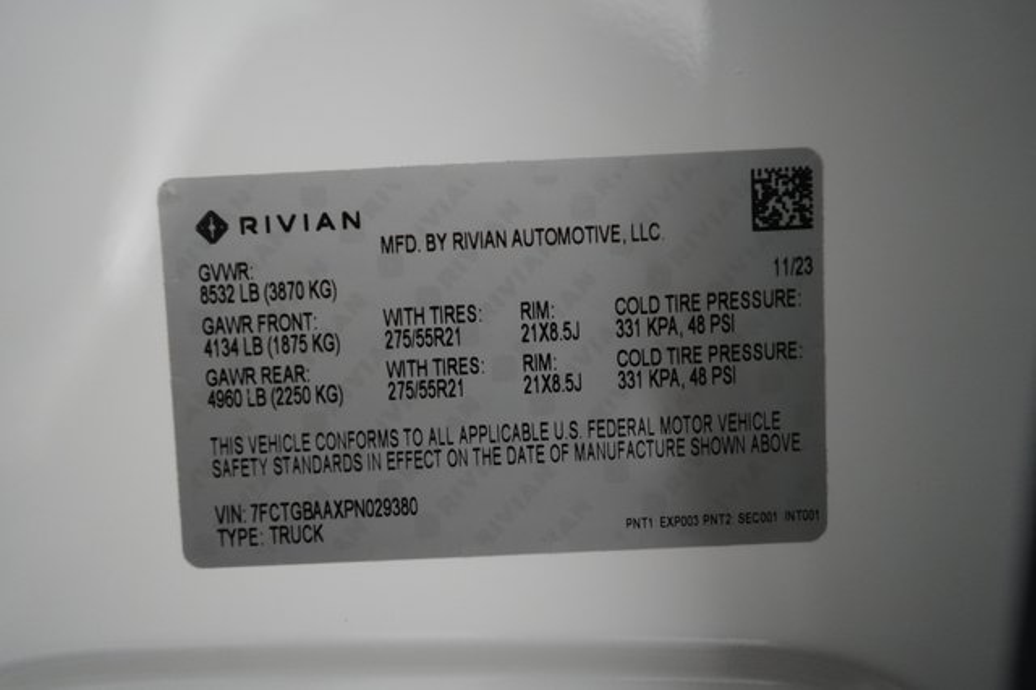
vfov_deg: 46.4
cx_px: 518
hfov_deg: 65.5
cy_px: 345
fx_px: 805
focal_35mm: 28
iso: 6400
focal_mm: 28
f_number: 2.8
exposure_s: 1/160
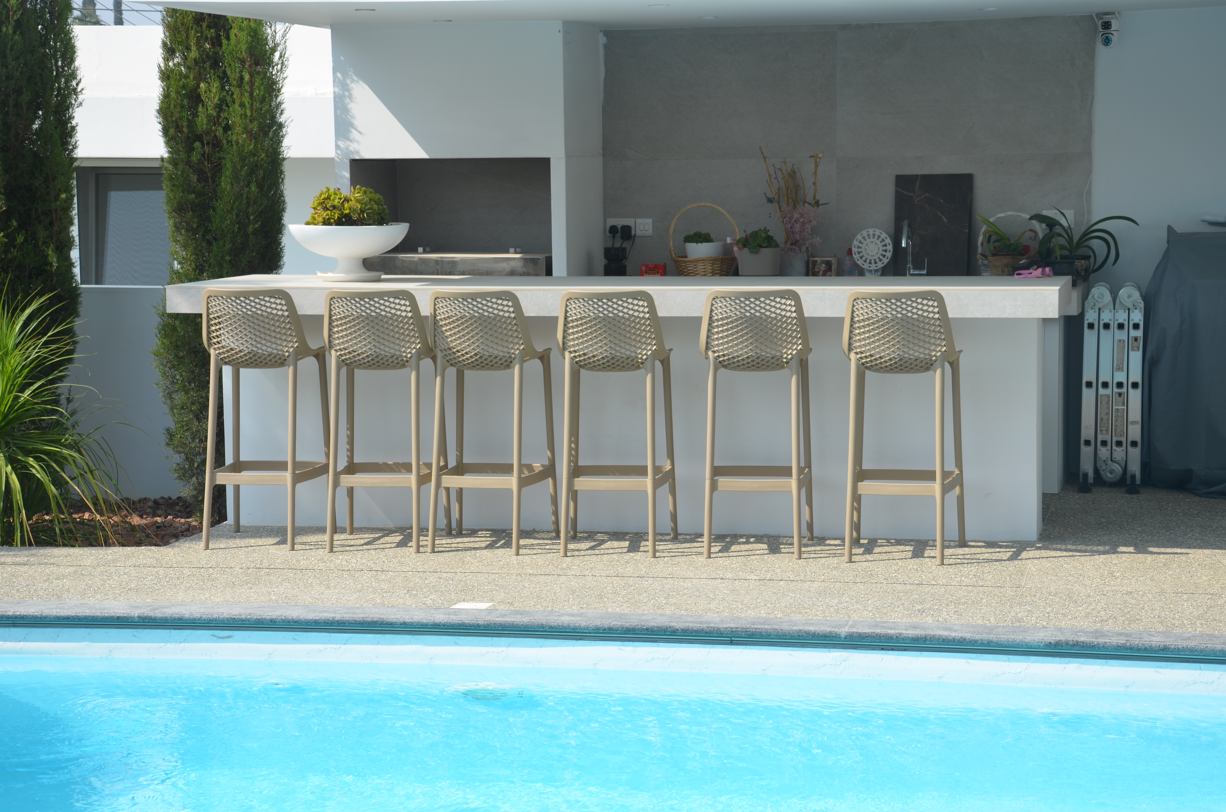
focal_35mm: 75
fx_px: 2549
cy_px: 406
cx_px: 613
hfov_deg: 27.0
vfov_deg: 18.1
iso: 100
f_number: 8
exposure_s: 1/250
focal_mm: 50
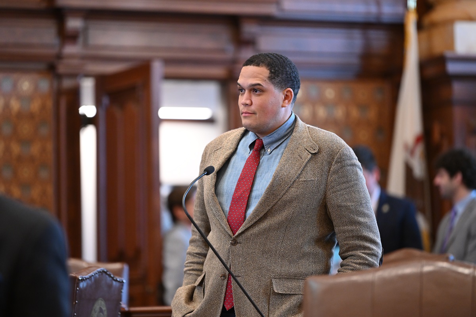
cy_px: 158
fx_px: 2644
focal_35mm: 200
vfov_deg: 6.9
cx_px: 238
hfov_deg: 10.3
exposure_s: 1/200
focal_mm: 200
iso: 3200
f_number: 2.8
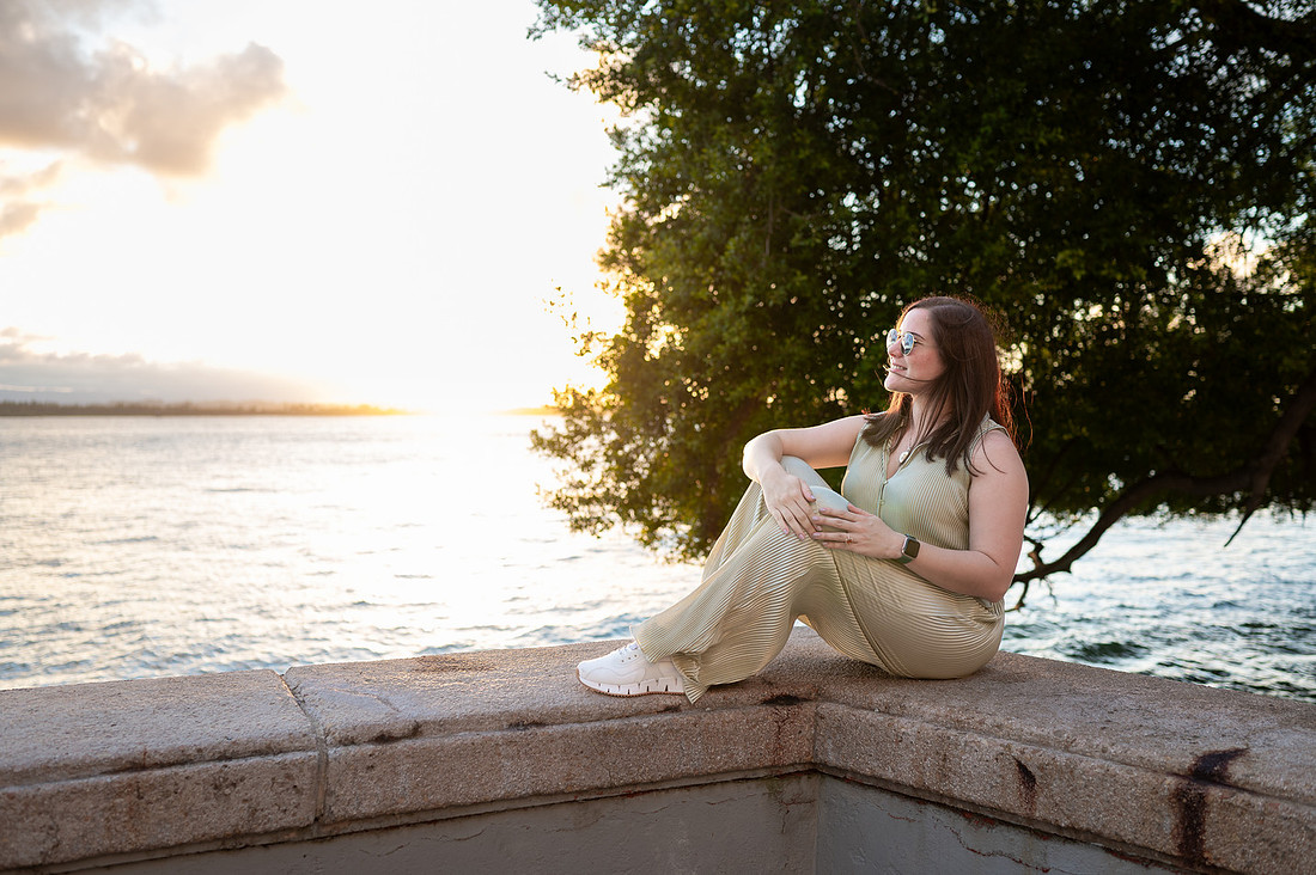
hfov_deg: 54.5
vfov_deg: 37.8
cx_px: 658
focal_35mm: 35
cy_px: 438
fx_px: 1279
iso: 100
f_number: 2.8
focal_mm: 35
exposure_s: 1/125
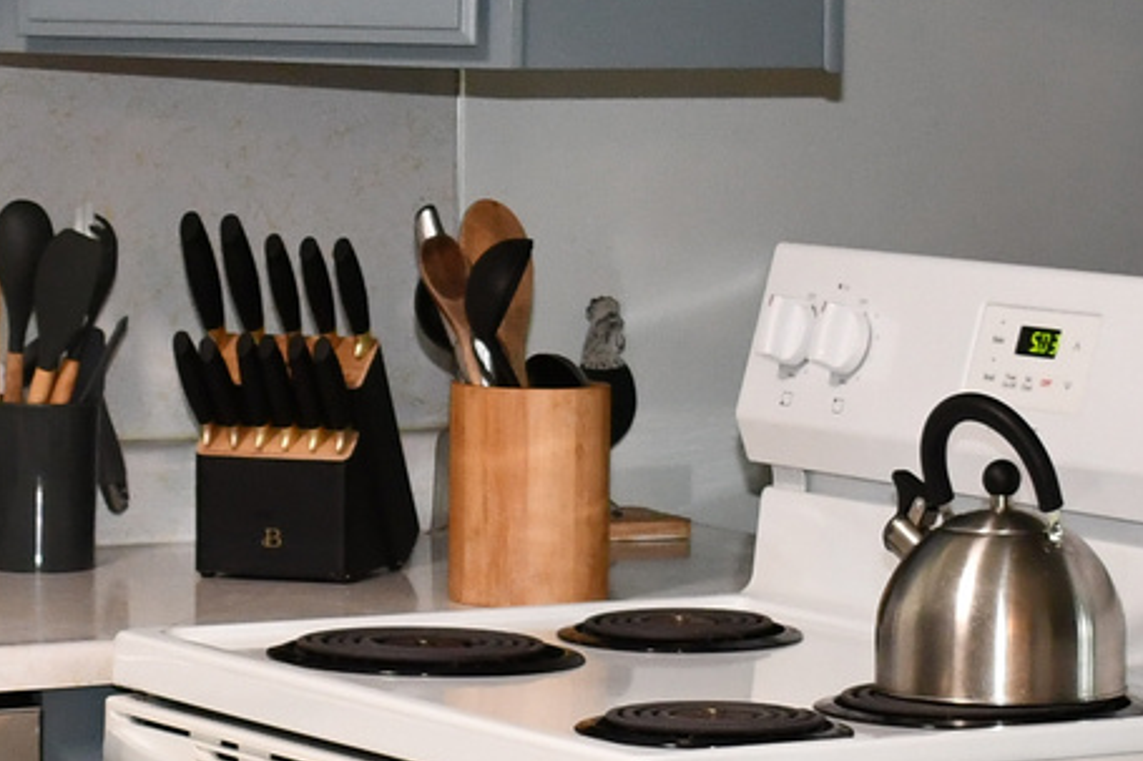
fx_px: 5713
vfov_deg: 7.6
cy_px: 554
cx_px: 610
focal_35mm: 180
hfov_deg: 11.4
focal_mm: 27
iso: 1100
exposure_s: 1/60
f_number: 4
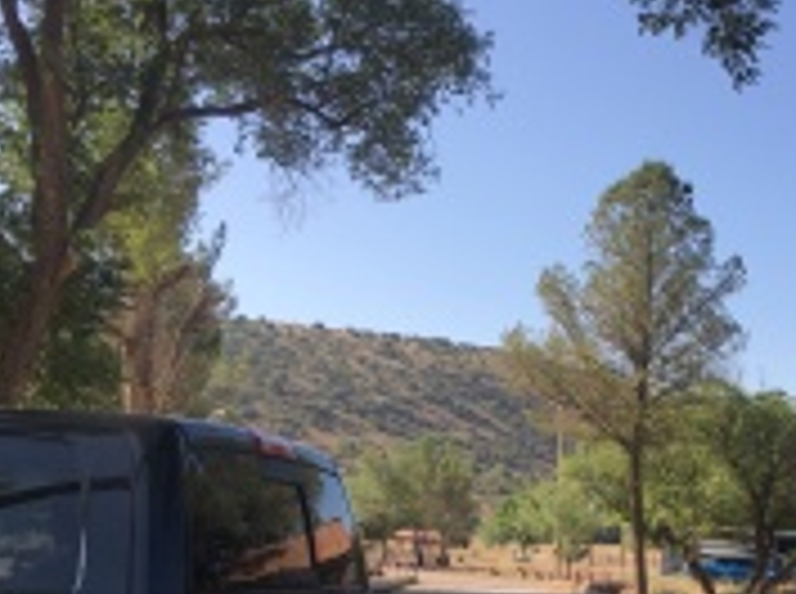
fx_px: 1377
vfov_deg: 23.3
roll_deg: +0.9
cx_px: 670
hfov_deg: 31.2
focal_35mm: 60
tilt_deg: +1.0
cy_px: 603
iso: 25
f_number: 2.2
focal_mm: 4.15
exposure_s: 1/739
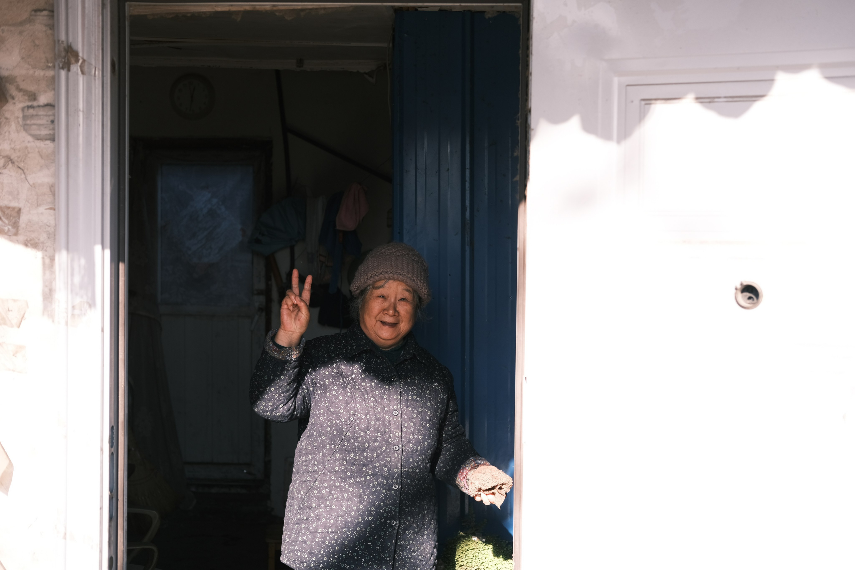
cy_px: 285
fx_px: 1259
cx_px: 428
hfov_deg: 37.5
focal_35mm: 53
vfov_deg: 25.5
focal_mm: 35
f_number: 3.2
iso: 160
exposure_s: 1/250
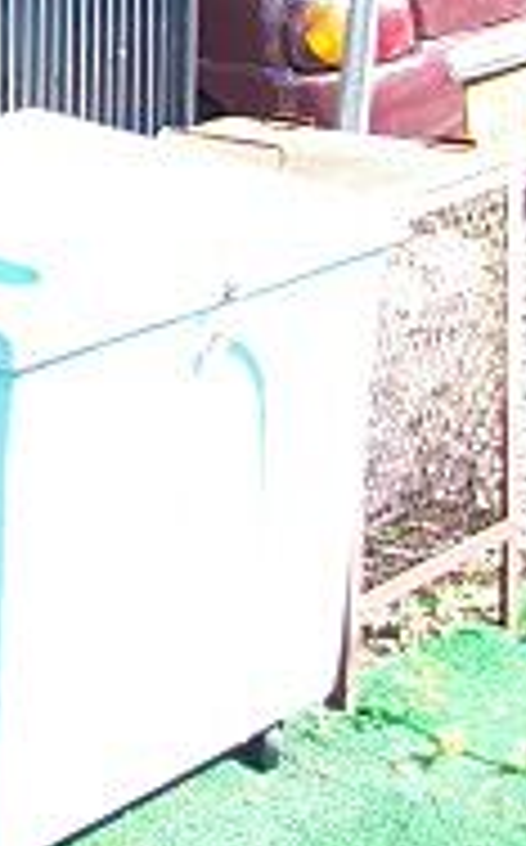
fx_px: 2577
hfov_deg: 10.5
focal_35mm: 112
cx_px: -616
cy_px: -194
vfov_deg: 17.7
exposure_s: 1/134
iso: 80
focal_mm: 5.7
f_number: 2.9
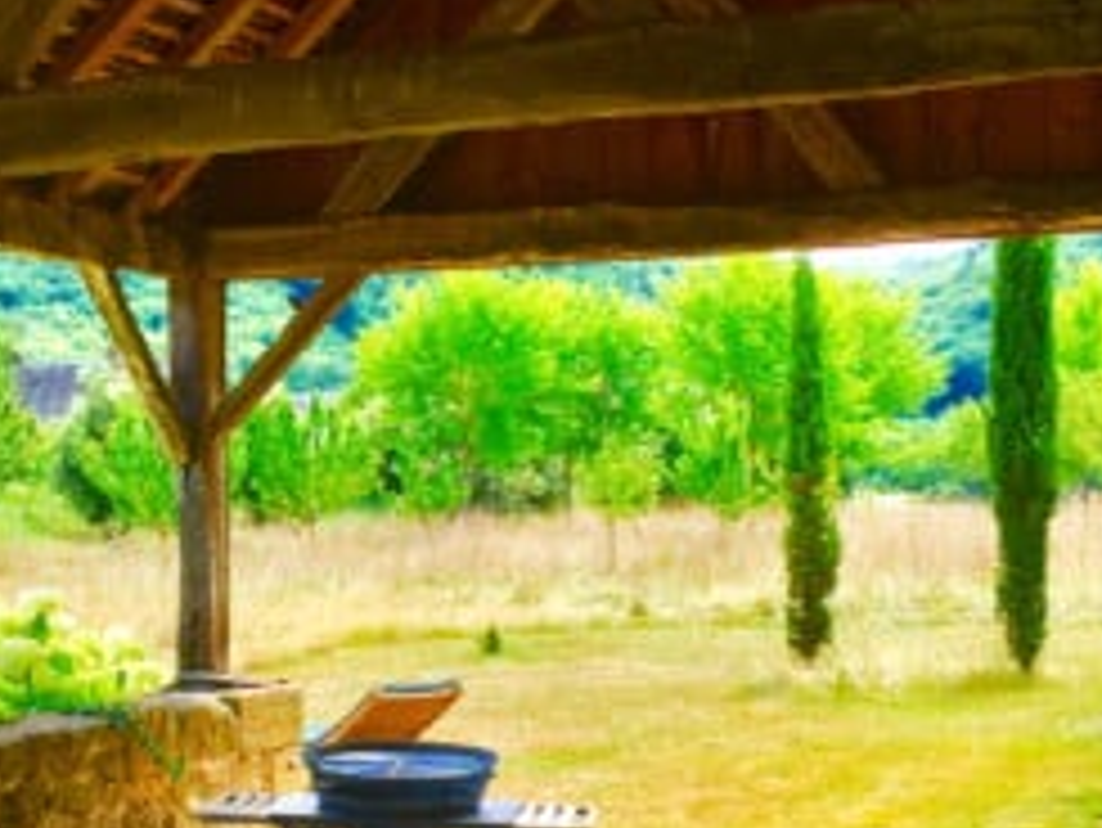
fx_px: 2261
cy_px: 644
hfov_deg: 27.1
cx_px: 306
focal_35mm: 71
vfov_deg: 20.5
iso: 32
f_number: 2.2
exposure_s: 1/527
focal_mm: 4.15
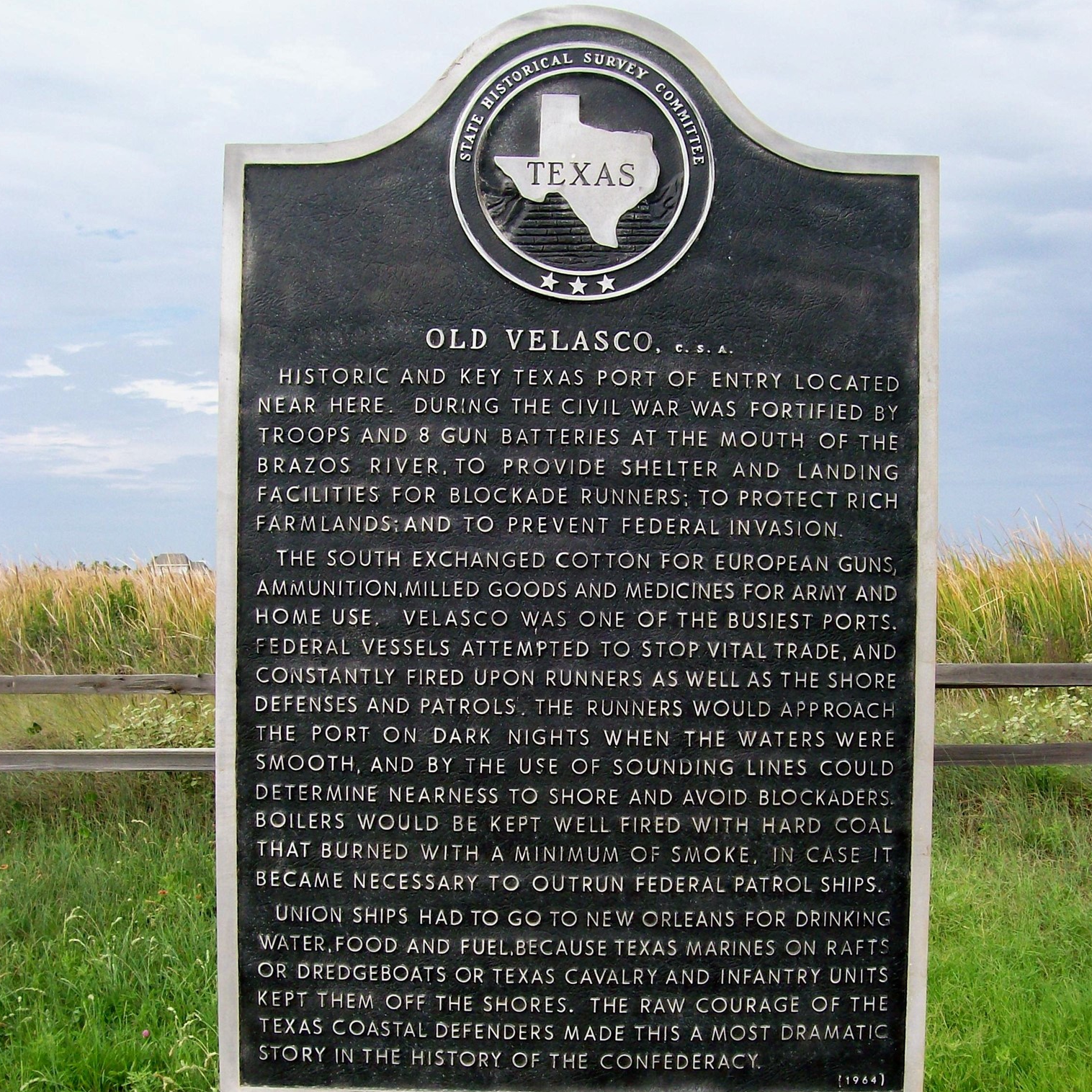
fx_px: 1535
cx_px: 547
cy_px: 656
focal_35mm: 43
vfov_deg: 39.0
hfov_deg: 39.2
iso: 80
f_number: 4.8
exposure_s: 1/367
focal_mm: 6
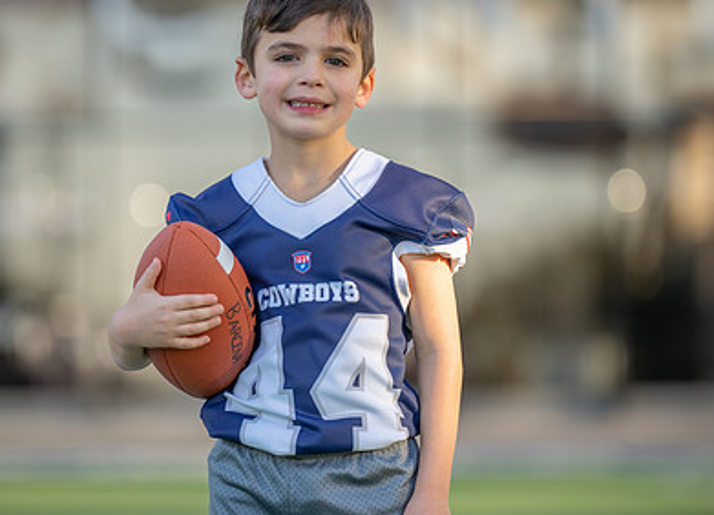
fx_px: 5941
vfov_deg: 5.0
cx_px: 319
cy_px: 234
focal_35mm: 292
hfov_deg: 6.9
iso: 100
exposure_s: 1/400
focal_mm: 170
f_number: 2.8
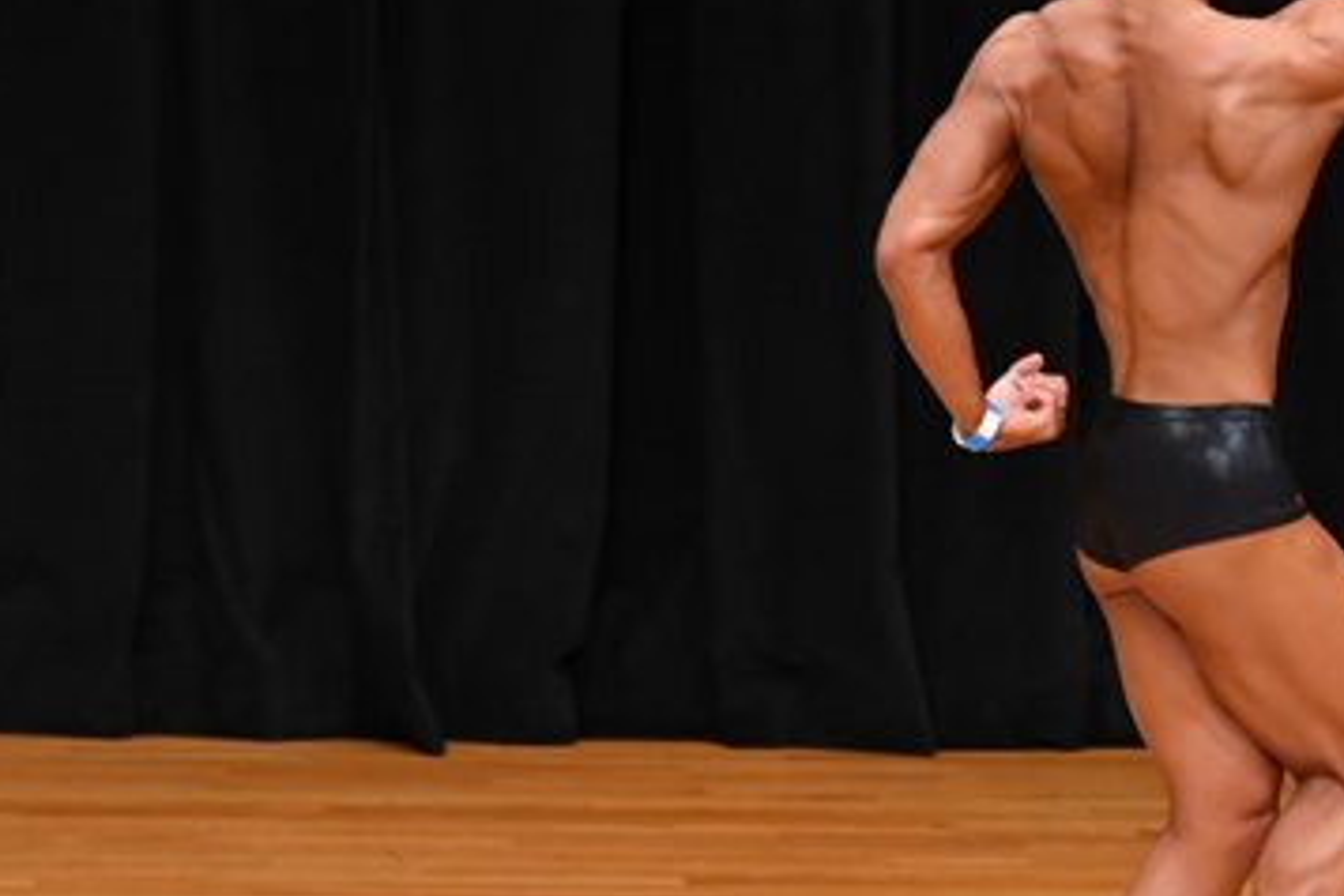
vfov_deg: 2.6
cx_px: 1320
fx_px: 19449
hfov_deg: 4.0
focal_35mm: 521
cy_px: 437
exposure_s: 1/400
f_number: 5.6
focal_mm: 160
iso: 3200
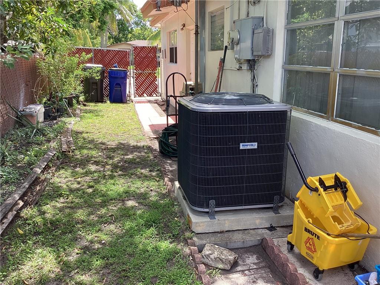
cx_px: 190
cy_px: 142
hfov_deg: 58.4
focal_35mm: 31
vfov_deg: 45.4
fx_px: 340
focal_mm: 3.3
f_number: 2.4
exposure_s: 1/120
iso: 25
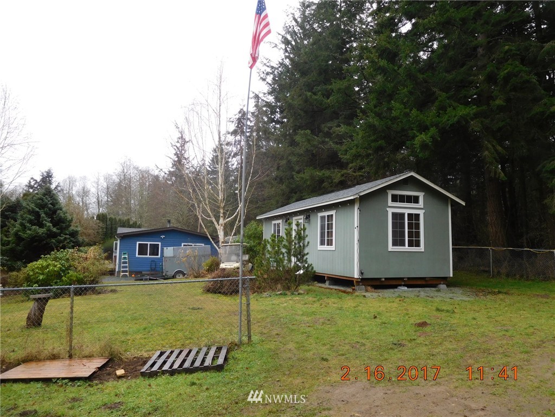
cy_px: 208
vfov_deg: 54.9
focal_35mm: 25
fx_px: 401
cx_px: 278
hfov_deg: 69.4
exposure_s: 1/250
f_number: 3.4
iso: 125
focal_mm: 4.5
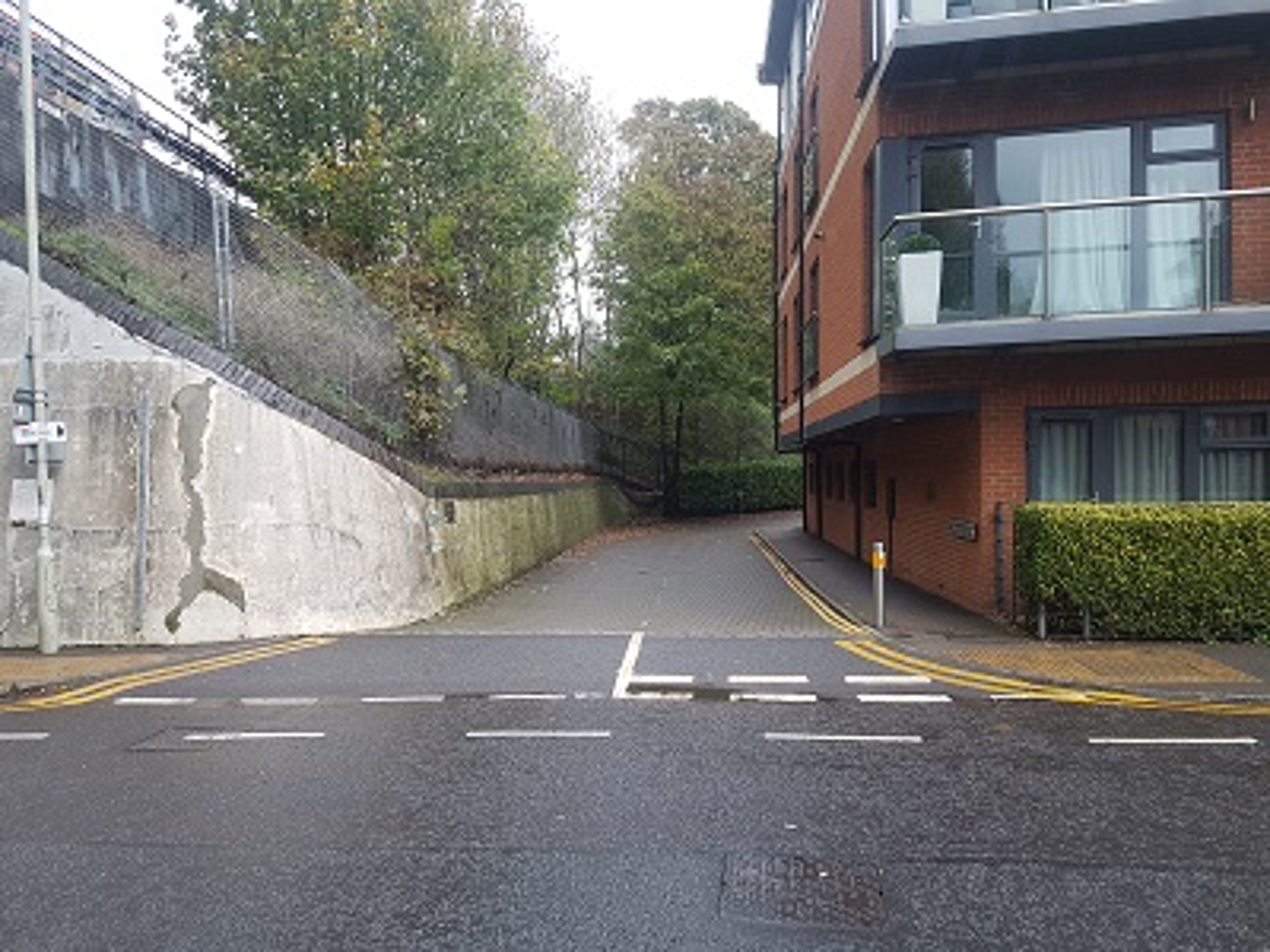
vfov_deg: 53.1
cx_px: 635
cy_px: 476
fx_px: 954
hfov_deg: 67.3
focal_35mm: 26
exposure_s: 1/50
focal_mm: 4.2
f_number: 1.7
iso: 64
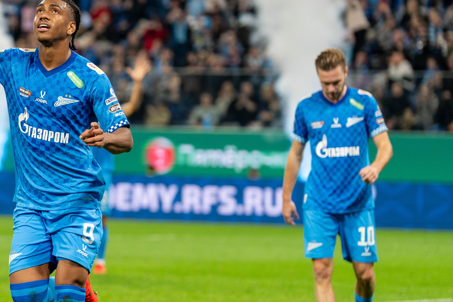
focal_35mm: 279
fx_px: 3510
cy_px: 139
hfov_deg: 7.4
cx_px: 34
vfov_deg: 4.9
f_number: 2.8
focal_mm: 140
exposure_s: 1/1000
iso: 800
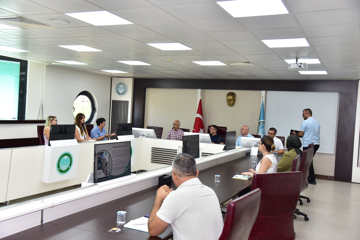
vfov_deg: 35.1
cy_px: 120
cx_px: 180
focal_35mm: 38
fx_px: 380
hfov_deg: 50.7
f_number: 5
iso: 1400
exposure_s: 1/200
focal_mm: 38
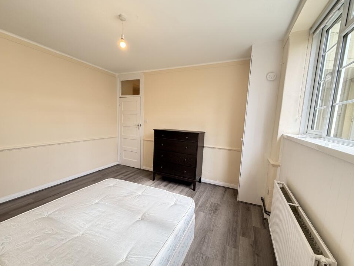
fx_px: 153
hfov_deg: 98.2
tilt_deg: -6.4
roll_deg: -1.6
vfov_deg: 81.7
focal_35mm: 15
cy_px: 140
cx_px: 175
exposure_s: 1/100
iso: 125
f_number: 2.2
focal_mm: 2.22
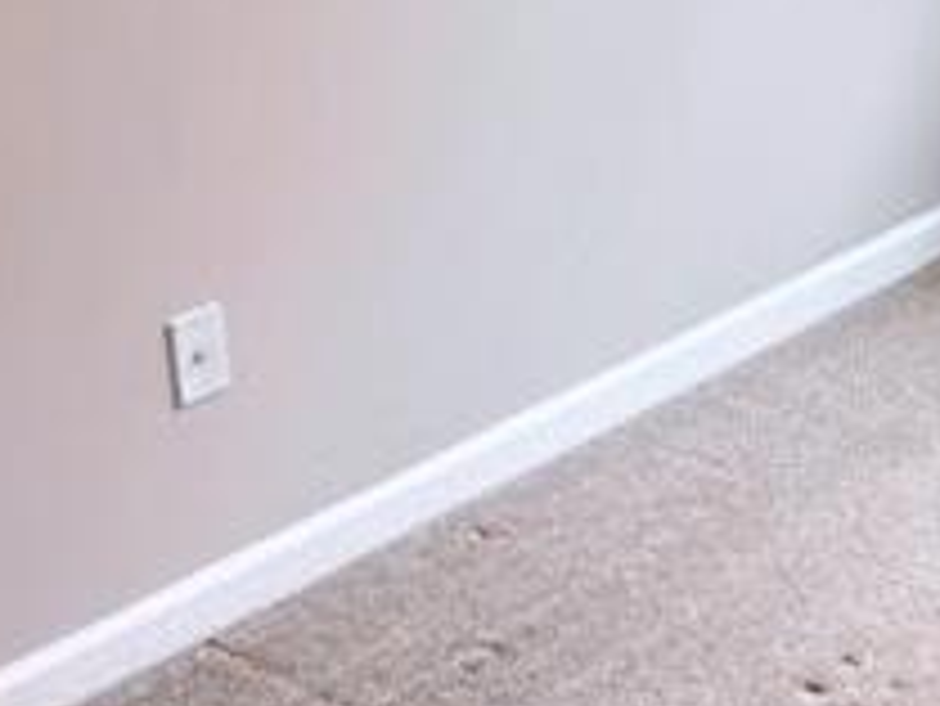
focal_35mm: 92
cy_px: 31
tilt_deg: -16.7
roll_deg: +1.8
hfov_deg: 20.2
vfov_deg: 15.8
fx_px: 2500
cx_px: 1057
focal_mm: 6.76
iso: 80
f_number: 1.78
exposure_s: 1/120
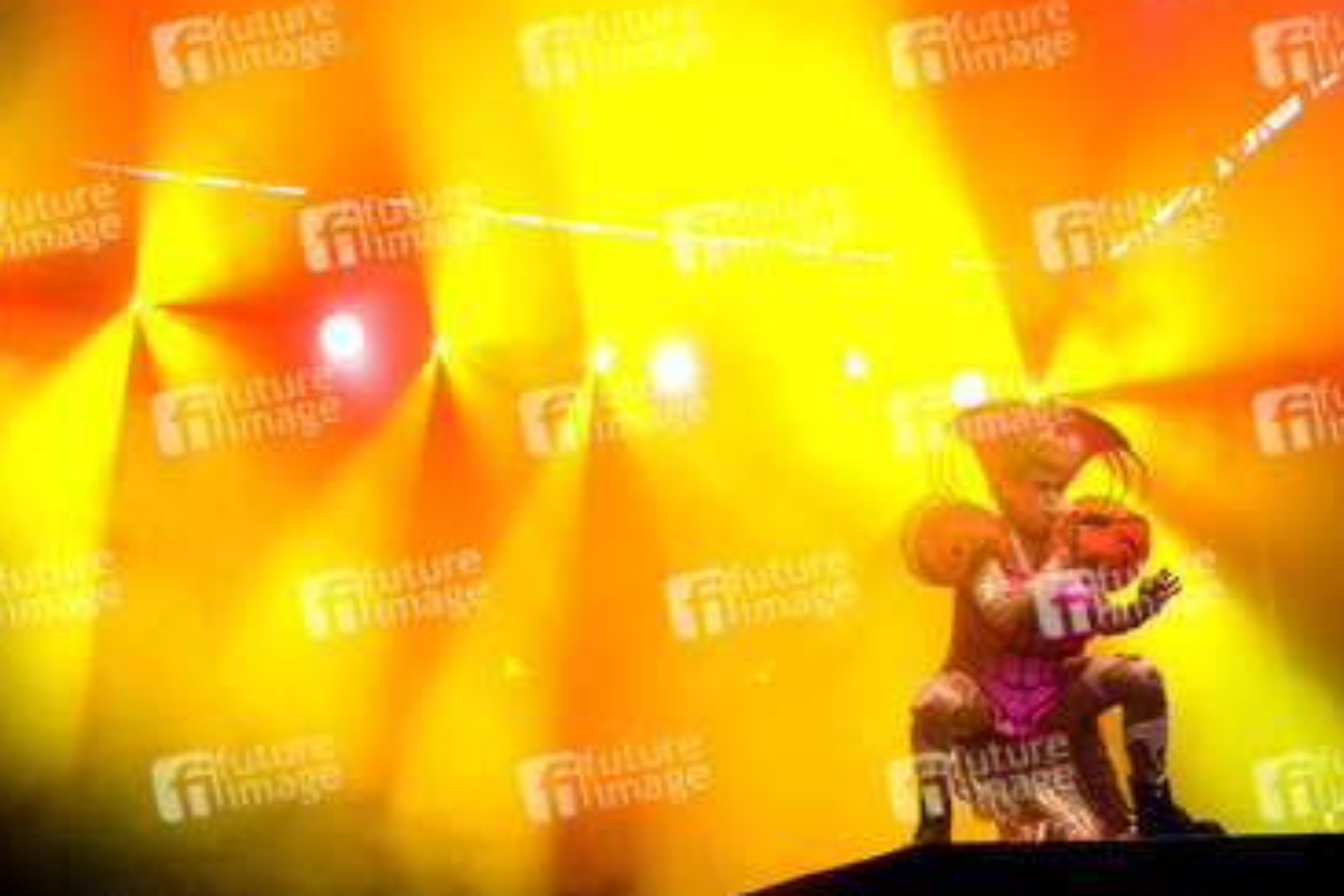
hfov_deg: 45.4
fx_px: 1605
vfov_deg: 31.2
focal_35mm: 43
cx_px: 661
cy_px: 503
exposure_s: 1/400
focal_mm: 35
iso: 1600
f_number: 3.2
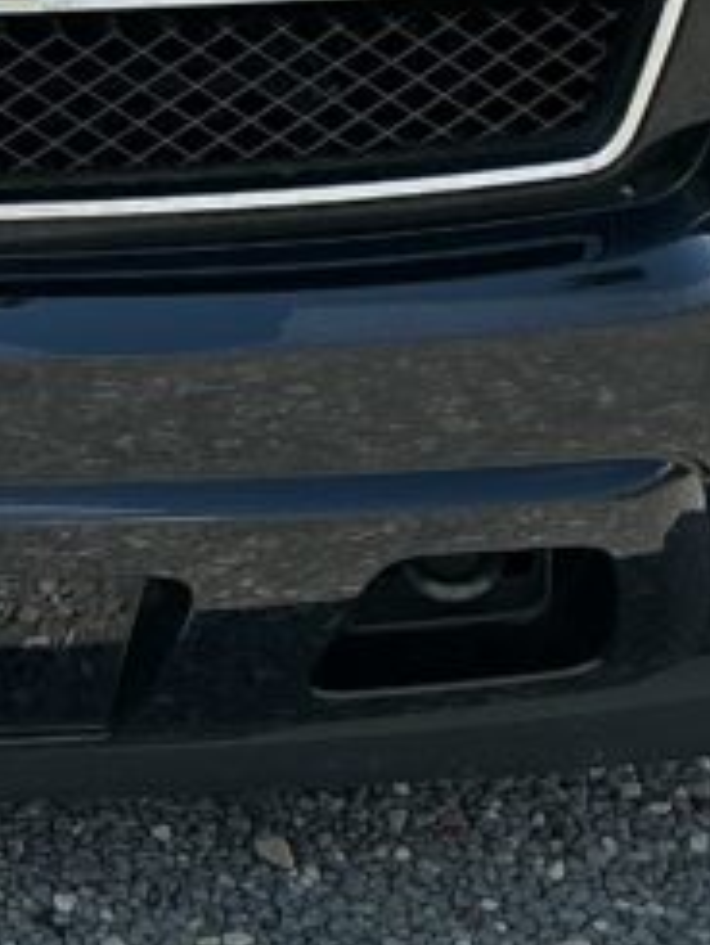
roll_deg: -1.9
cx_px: -197
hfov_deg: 11.9
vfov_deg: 16.1
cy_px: 162
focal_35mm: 121
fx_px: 3306
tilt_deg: -15.0
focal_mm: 3
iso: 25
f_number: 1.8
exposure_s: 1/929
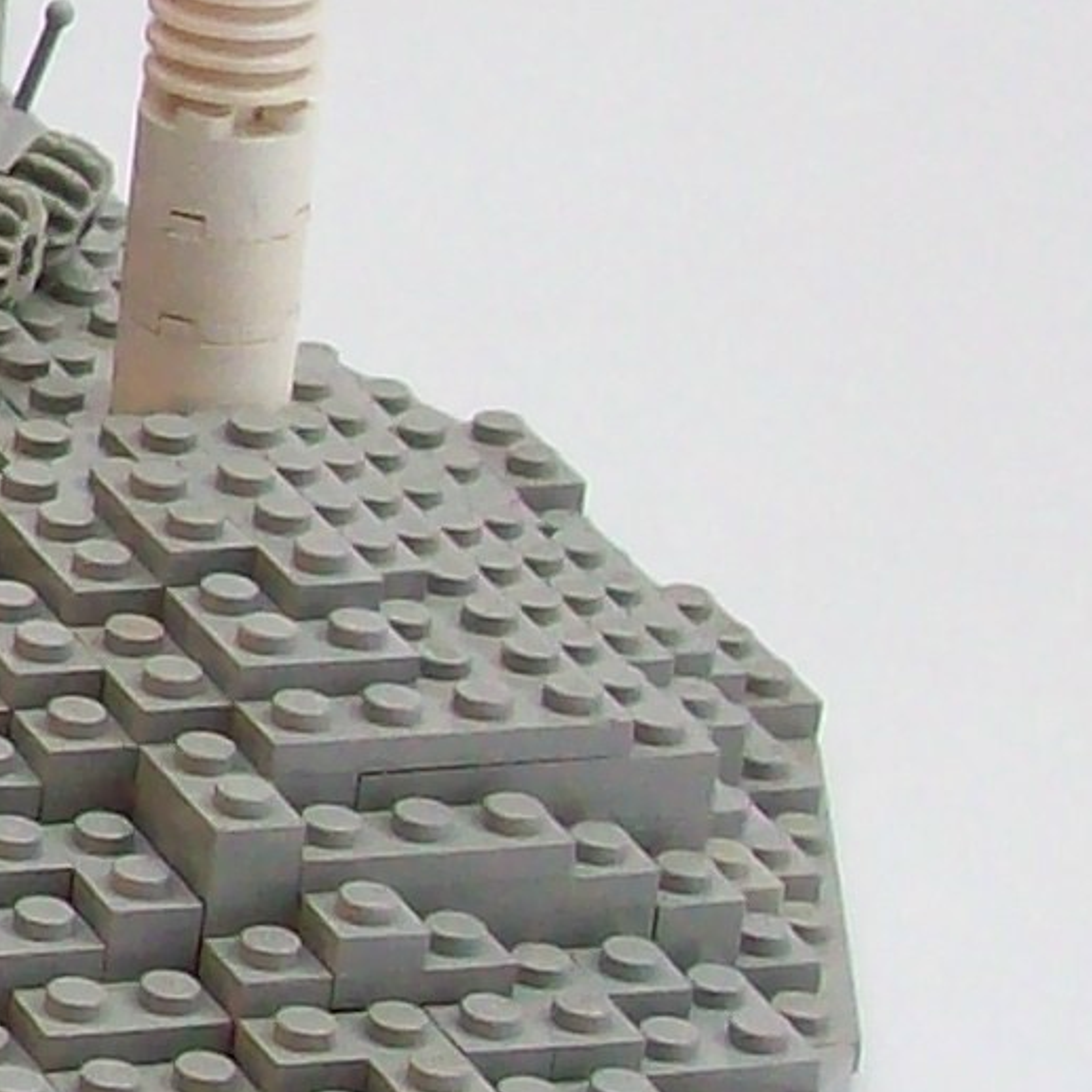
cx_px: -1996
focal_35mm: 235
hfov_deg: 6.8
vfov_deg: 7.4
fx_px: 8387
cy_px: 152
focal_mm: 7.6
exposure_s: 1/73.6
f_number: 3
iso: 144
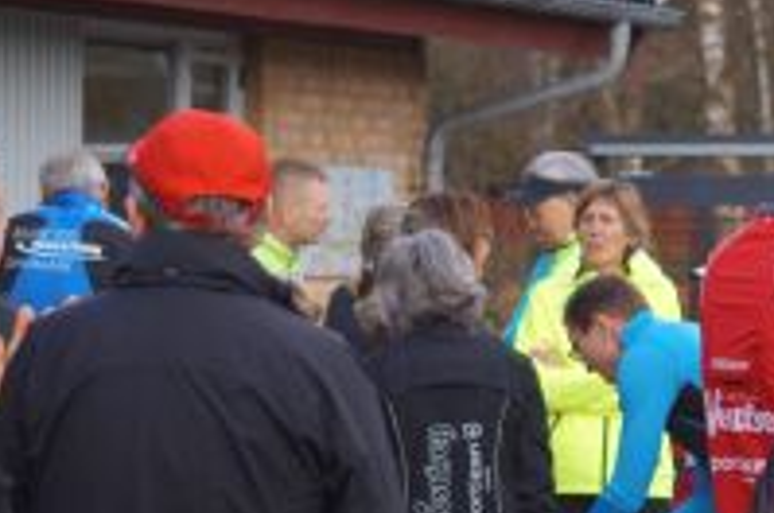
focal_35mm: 264
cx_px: 513
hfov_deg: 7.8
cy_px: 321
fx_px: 5667
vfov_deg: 5.2
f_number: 4
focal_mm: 70
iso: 100
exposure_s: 1/200
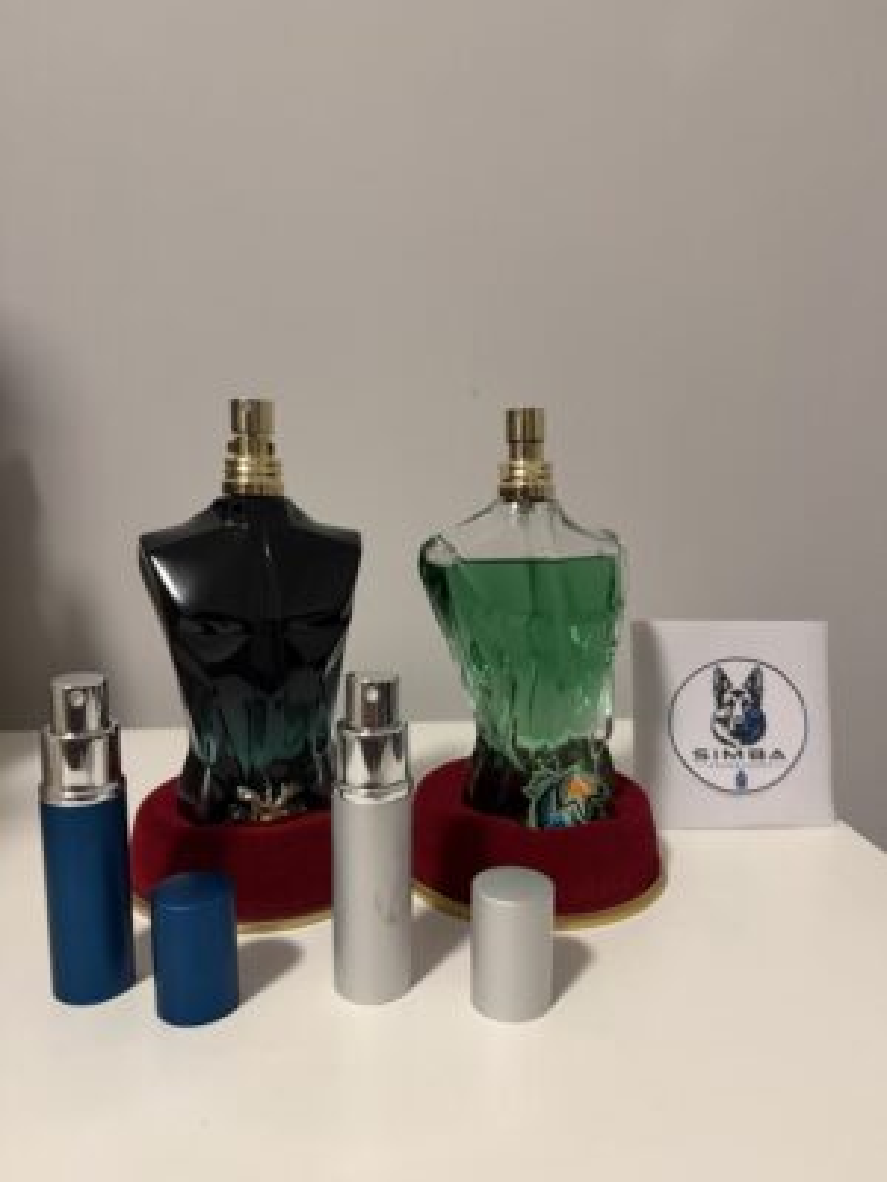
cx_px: 444
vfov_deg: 71.6
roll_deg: -1.4
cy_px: 591
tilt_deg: -7.6
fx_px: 820
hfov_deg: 56.8
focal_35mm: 24
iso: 800
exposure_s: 1/48
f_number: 1.78
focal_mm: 6.76
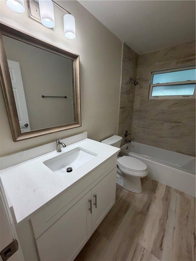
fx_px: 106
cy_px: 130
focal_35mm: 14
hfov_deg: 85.7
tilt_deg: -15.6
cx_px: 98
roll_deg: +0.2
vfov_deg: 102.1
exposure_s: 1/120
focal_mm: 2.22
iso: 320
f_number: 2.2
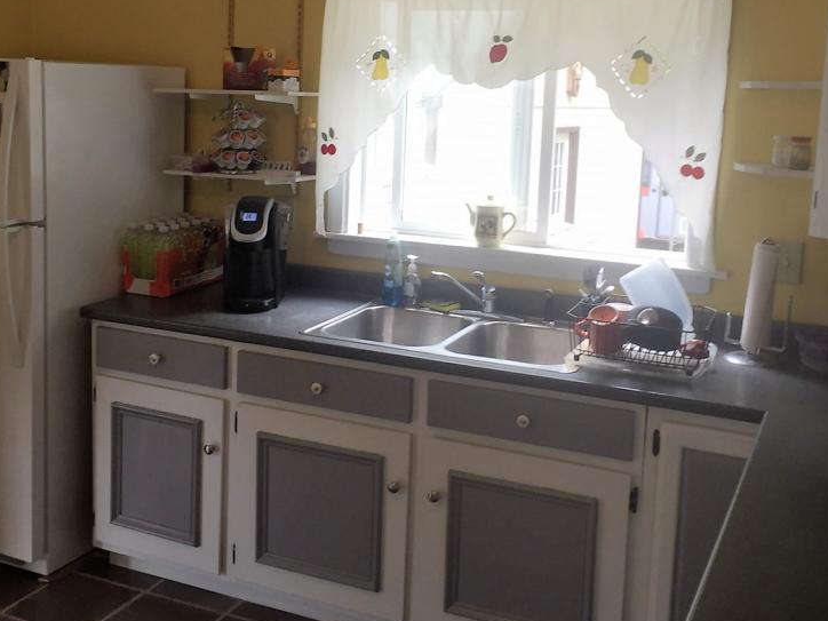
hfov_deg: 45.8
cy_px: 226
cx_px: 413
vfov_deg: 34.9
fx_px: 981
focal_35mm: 41
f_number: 2.2
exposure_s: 1/40
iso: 32
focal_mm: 4.15
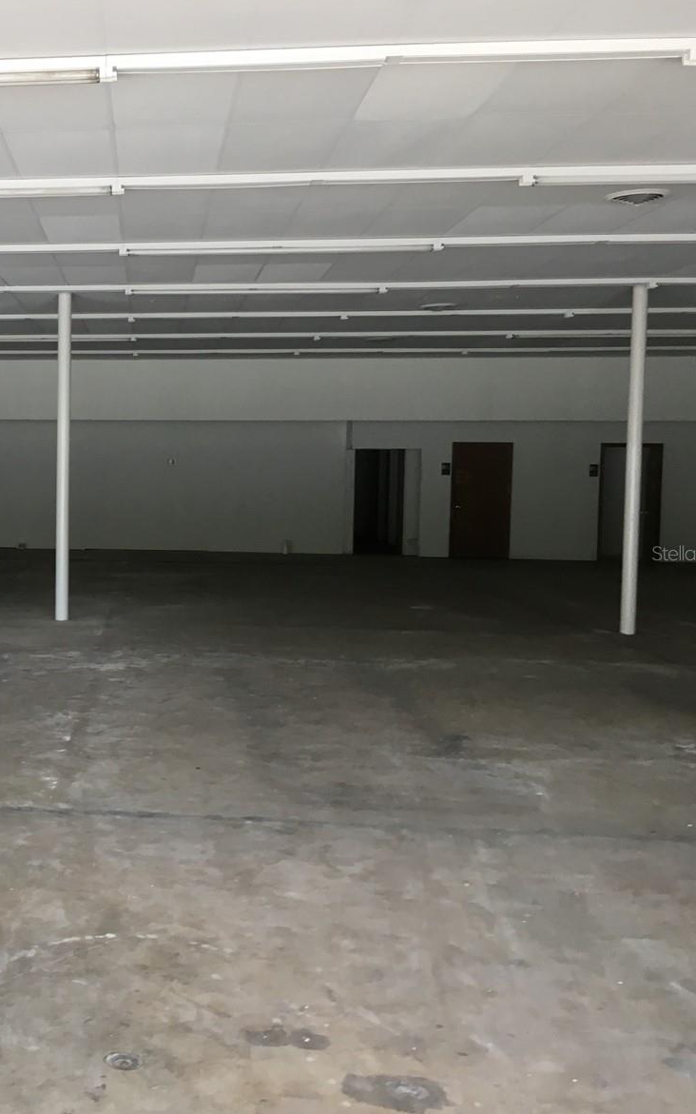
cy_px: 553
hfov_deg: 28.4
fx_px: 1275
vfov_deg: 47.2
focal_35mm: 42
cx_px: -19
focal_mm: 4.15
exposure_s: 1/40
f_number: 2.2
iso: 32
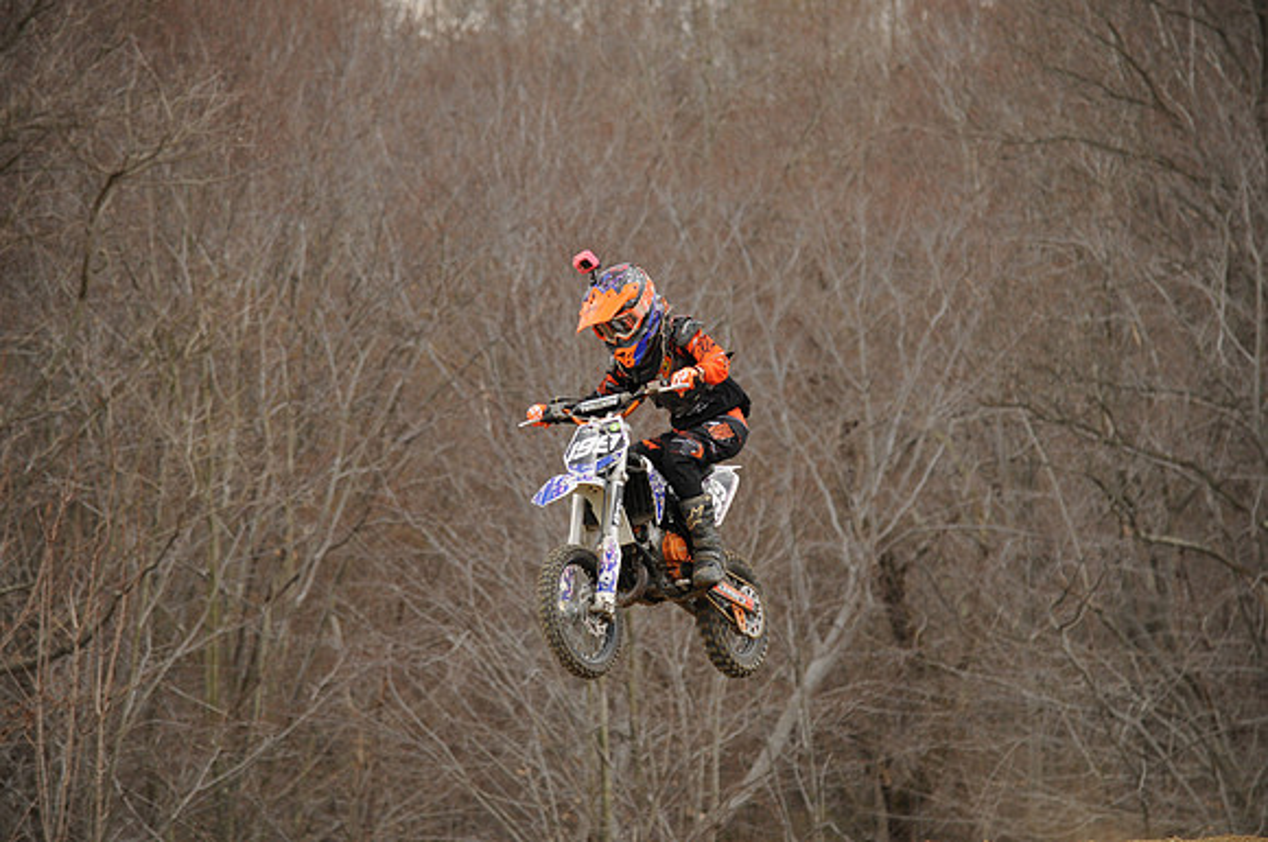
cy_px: 421
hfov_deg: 10.2
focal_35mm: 202
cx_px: 634
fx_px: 7122
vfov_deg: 6.8
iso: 400
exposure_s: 1/800
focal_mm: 135
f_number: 4.8
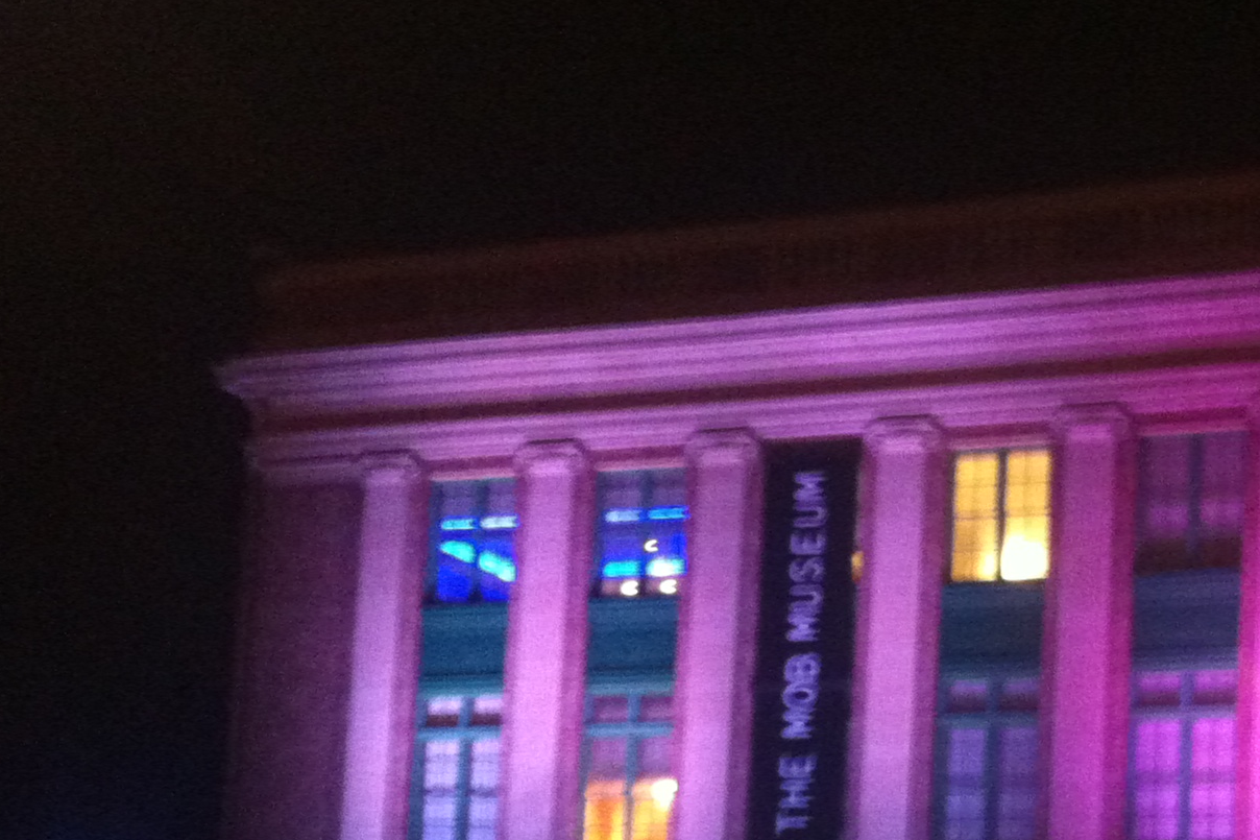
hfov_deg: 25.3
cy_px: 881
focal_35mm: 78
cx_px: 1094
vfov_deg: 17.0
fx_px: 2729
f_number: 2.8
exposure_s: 1/15
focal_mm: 3.85
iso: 400
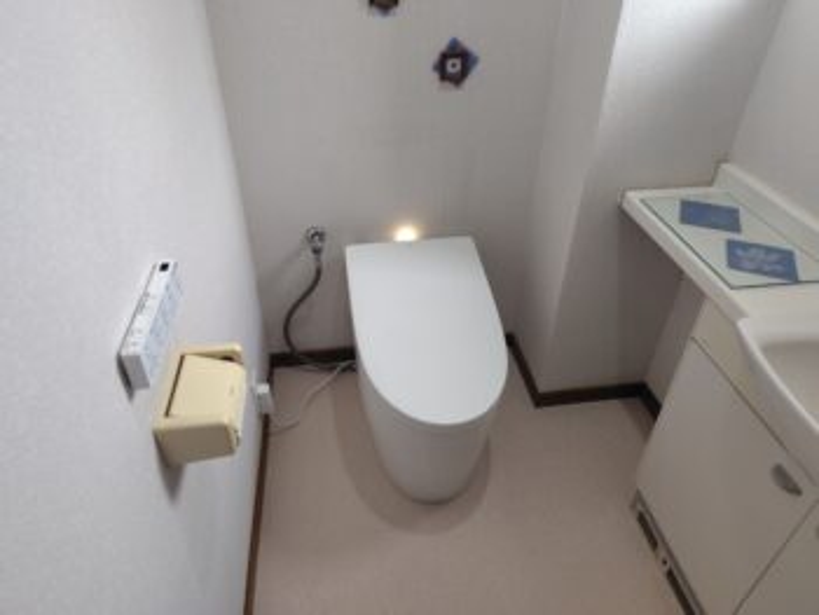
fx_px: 545
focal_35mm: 23
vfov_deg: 58.9
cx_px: 410
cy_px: 308
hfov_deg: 73.9
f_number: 1.9
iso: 241
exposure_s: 1/100
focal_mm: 5.6
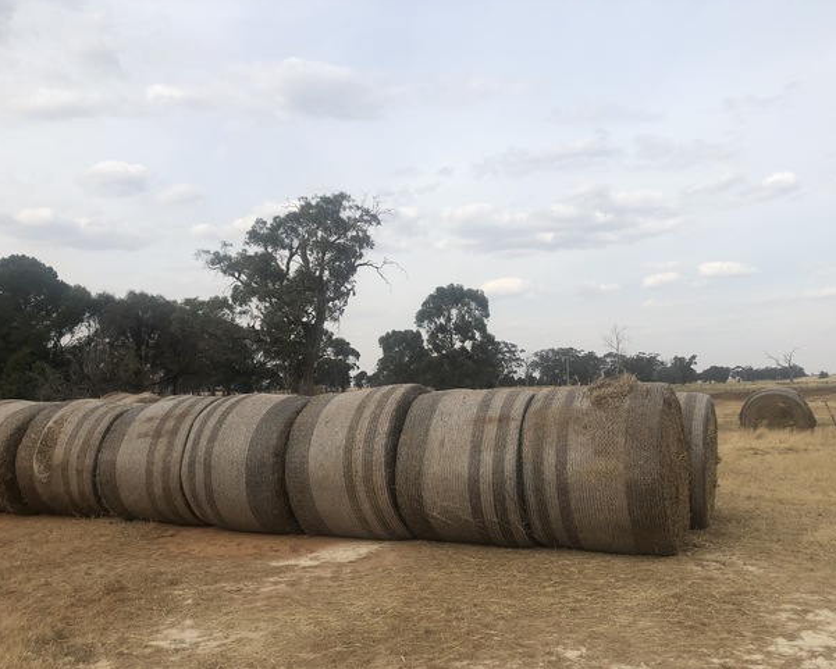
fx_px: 742
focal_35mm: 30
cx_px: 453
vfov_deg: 48.5
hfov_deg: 58.7
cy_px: 339
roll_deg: +0.9
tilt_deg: +2.1
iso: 20
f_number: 1.8
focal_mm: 3.99
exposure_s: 1/2088
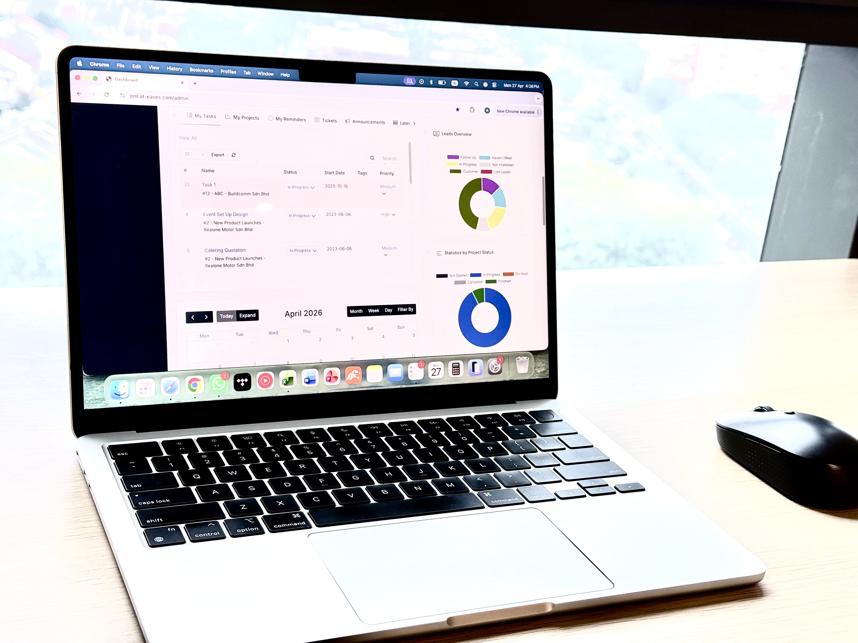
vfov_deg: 29.7
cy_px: 327
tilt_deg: -18.4
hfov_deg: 38.9
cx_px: 434
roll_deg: -6.8
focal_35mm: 49
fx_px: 1214
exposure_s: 1/184
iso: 50
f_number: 1.78
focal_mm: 6.76
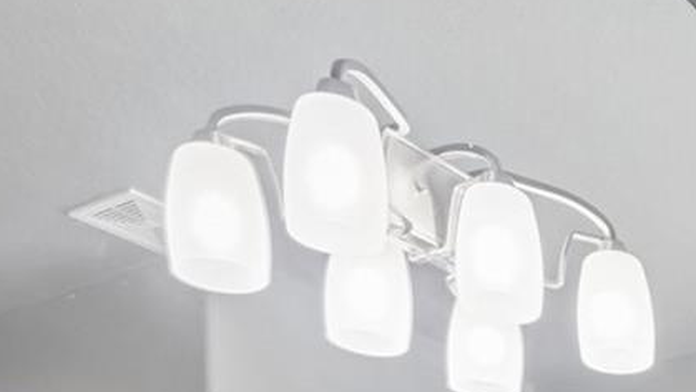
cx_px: 885
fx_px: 1182
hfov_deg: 27.7
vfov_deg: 14.7
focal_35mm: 64
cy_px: 835
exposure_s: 1/20
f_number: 8
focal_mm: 16
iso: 400
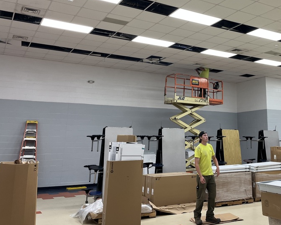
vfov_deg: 37.5
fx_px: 324
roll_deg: -0.2
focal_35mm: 39
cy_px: 64
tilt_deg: +12.9
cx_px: 215
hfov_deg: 45.0
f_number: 1.6
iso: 80
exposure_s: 1/60
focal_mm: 5.1
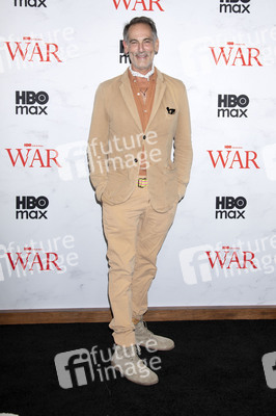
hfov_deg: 35.0
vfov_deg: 50.7
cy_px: 208
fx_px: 438
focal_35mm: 38
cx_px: 138
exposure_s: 1/200
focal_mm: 38
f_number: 5.6
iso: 640
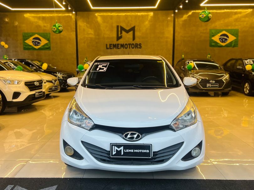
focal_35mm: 26
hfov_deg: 67.3
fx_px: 191
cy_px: 95
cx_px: 127
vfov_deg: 53.1
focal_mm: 5.7
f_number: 1.5
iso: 80
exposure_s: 1/60
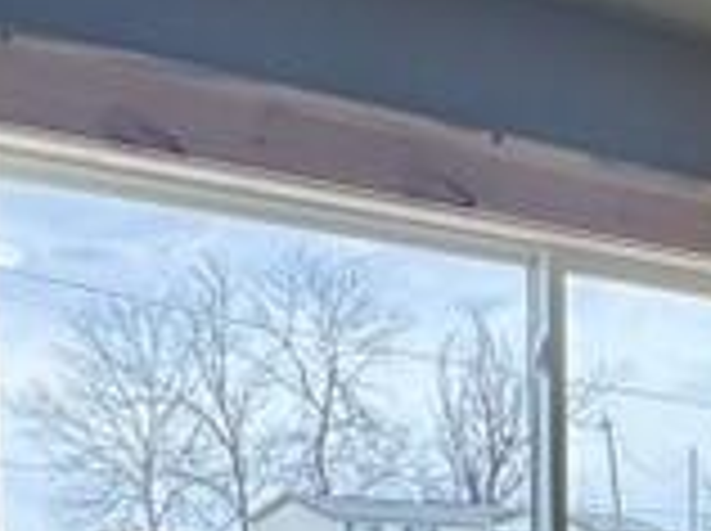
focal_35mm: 91
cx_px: 1130
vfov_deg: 14.8
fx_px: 1866
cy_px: 846
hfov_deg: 18.5
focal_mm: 2.22
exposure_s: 1/177
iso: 40
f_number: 2.2
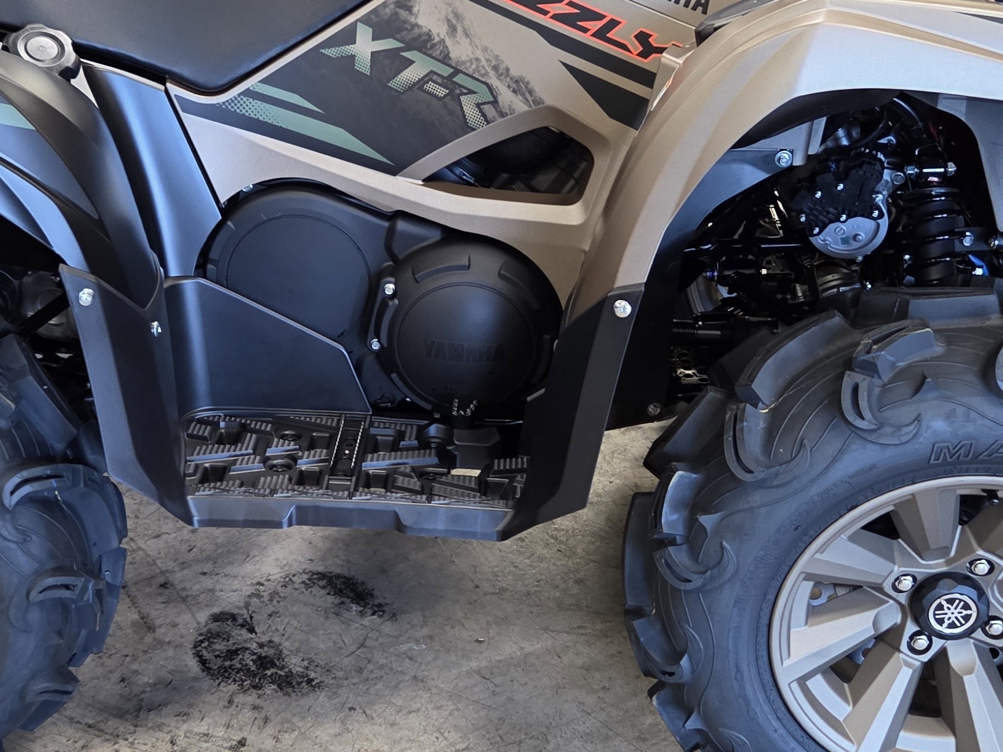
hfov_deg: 35.5
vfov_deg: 27.0
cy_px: 327
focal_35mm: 54
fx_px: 1565
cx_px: 426
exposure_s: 1/120
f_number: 1.8
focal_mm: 5.4
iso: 500
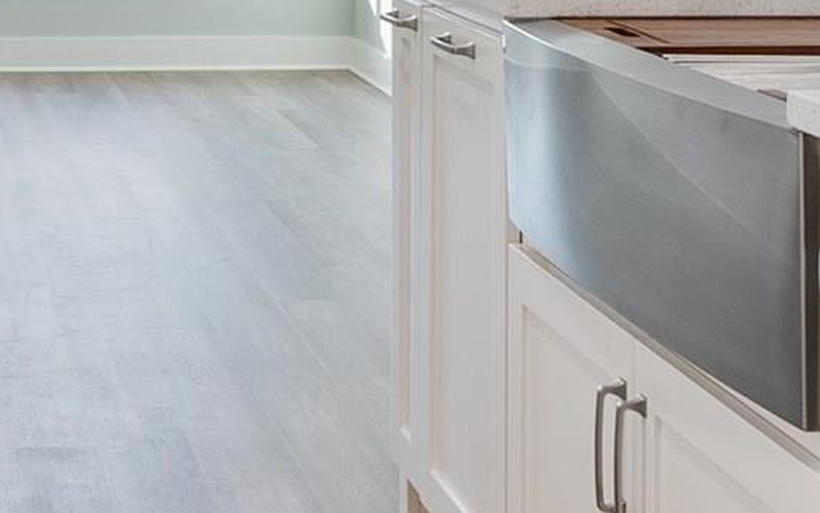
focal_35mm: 93
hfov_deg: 21.4
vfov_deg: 13.5
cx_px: -41
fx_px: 2079
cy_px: -181
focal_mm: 16
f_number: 9
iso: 640
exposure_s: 1/8
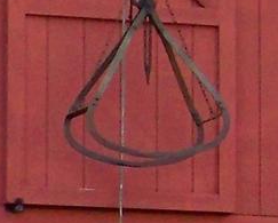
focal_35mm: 271
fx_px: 2232
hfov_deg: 6.9
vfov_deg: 5.7
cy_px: 311
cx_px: -299
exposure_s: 1/200
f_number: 2.8
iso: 250
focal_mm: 5.85
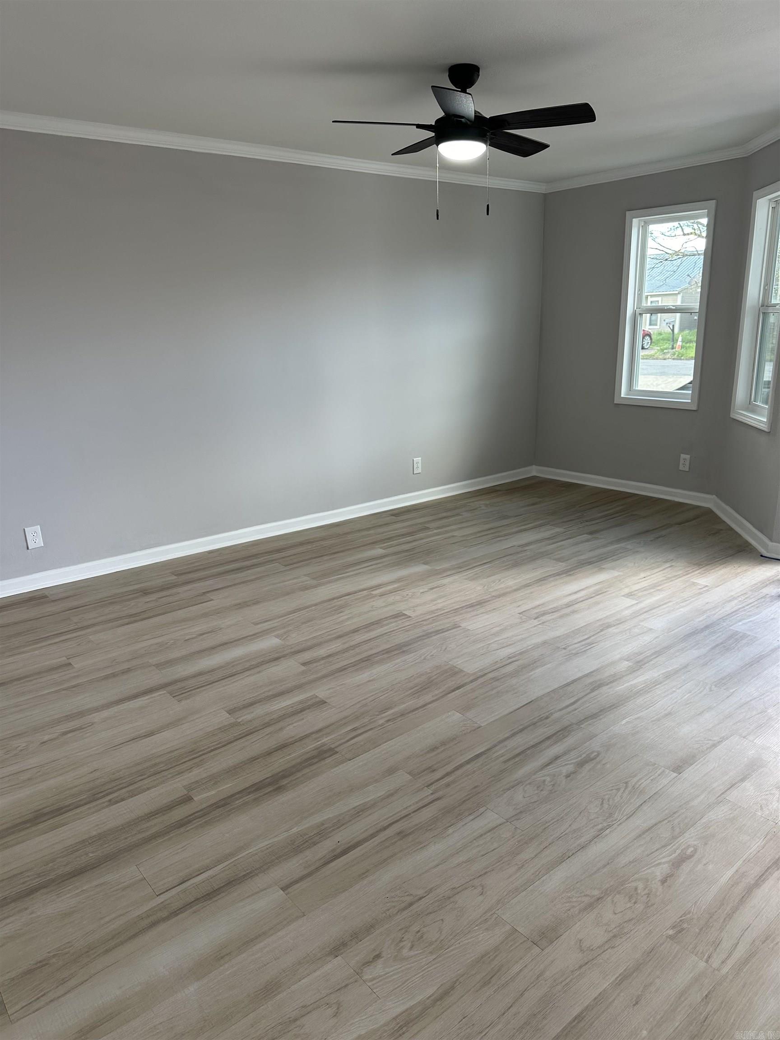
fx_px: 721
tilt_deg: -15.0
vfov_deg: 71.6
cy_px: 520
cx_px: 390
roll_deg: +1.0
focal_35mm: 24
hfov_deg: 56.8
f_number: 1.78
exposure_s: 1/120
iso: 125
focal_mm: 6.86
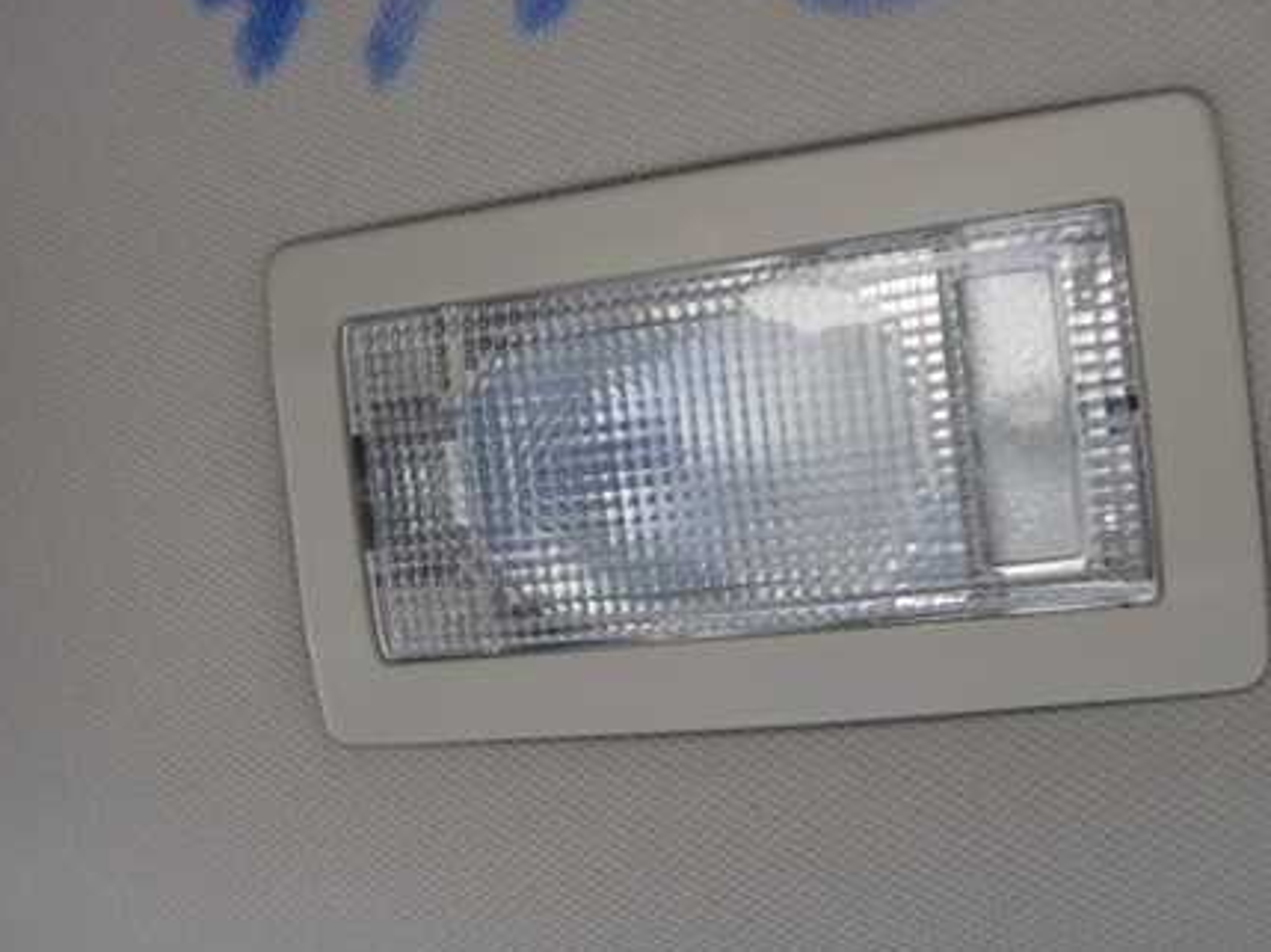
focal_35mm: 35
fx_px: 1284
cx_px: 714
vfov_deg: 40.6
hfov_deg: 52.5
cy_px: 495
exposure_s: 1/200
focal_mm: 4.5
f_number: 2
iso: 100
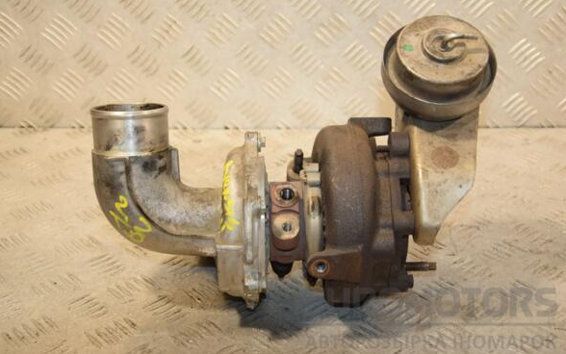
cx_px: 287
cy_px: 174
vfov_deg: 24.4
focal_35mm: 53
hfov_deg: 38.2
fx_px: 818
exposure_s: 1/200
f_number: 5
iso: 800
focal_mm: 34
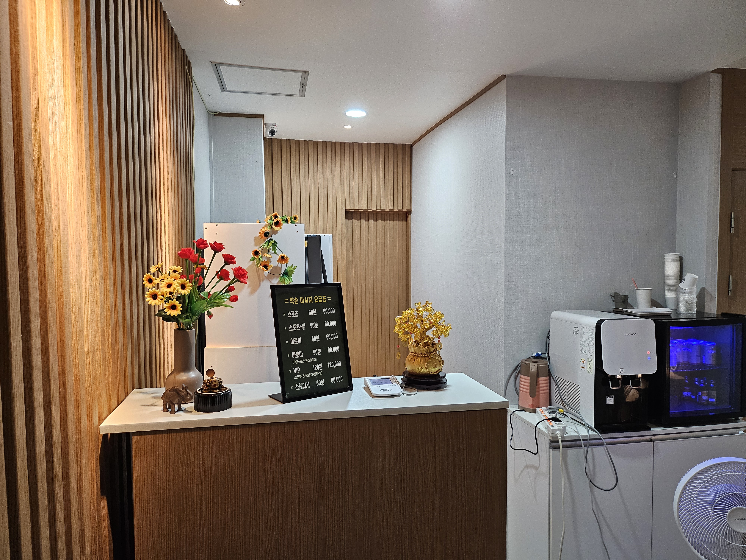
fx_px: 517
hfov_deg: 71.6
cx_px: 373
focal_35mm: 24
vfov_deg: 56.8
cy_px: 280
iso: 320
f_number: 1.8
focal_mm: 5
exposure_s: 1/120
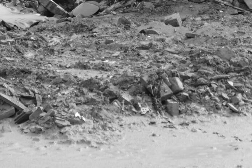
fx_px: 1022
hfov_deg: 14.0
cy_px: -101
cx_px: 79
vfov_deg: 9.1
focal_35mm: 146
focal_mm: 35
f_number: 5.6
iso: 560
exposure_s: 1/1600
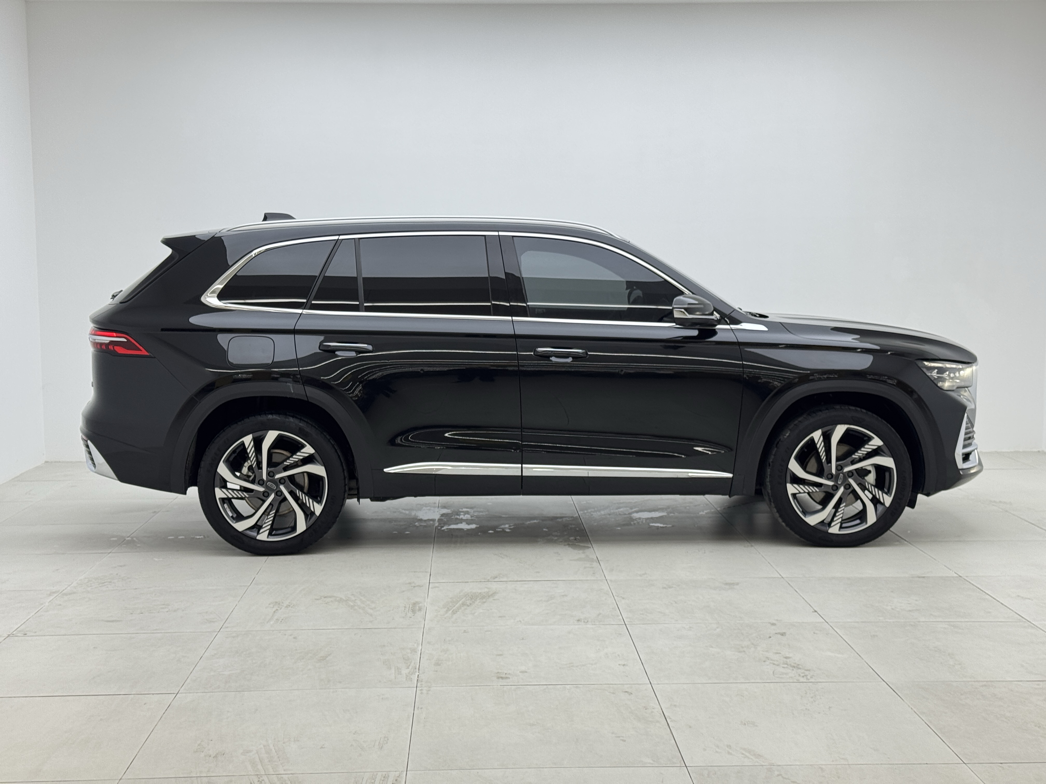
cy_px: 392
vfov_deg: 30.3
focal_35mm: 48
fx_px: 1450
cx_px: 523
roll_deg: +0.9
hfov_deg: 39.7
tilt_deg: -5.5
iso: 64
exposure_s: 1/409
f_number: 1.78
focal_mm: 6.76
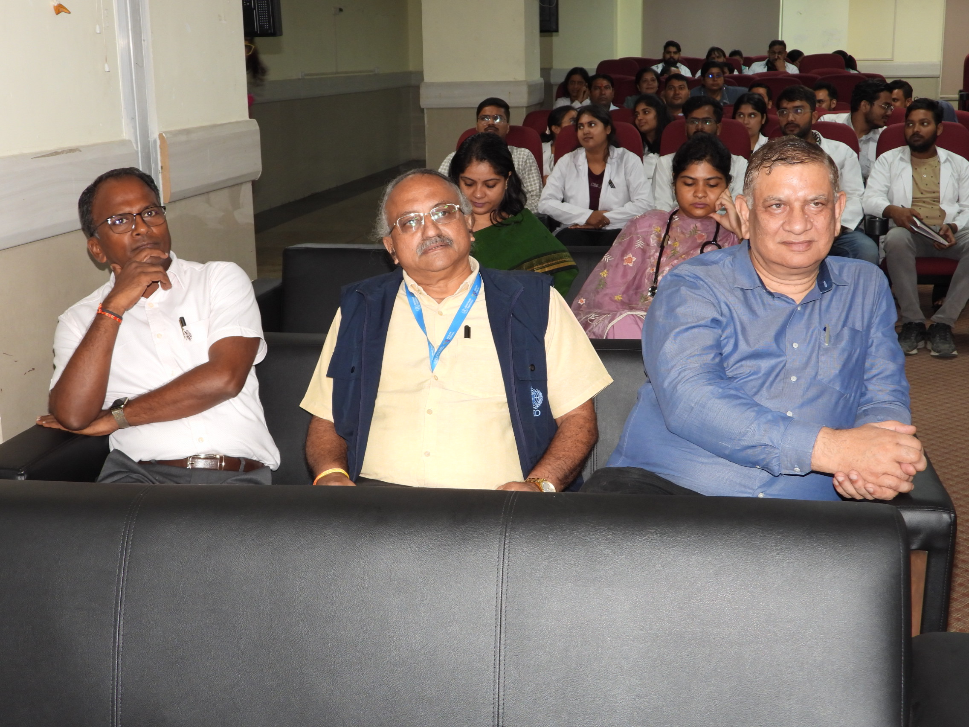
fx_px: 1316
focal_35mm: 47
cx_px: 484
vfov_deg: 30.9
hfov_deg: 40.4
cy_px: 364
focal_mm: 8.5
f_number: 3.2
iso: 200
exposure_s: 1/30
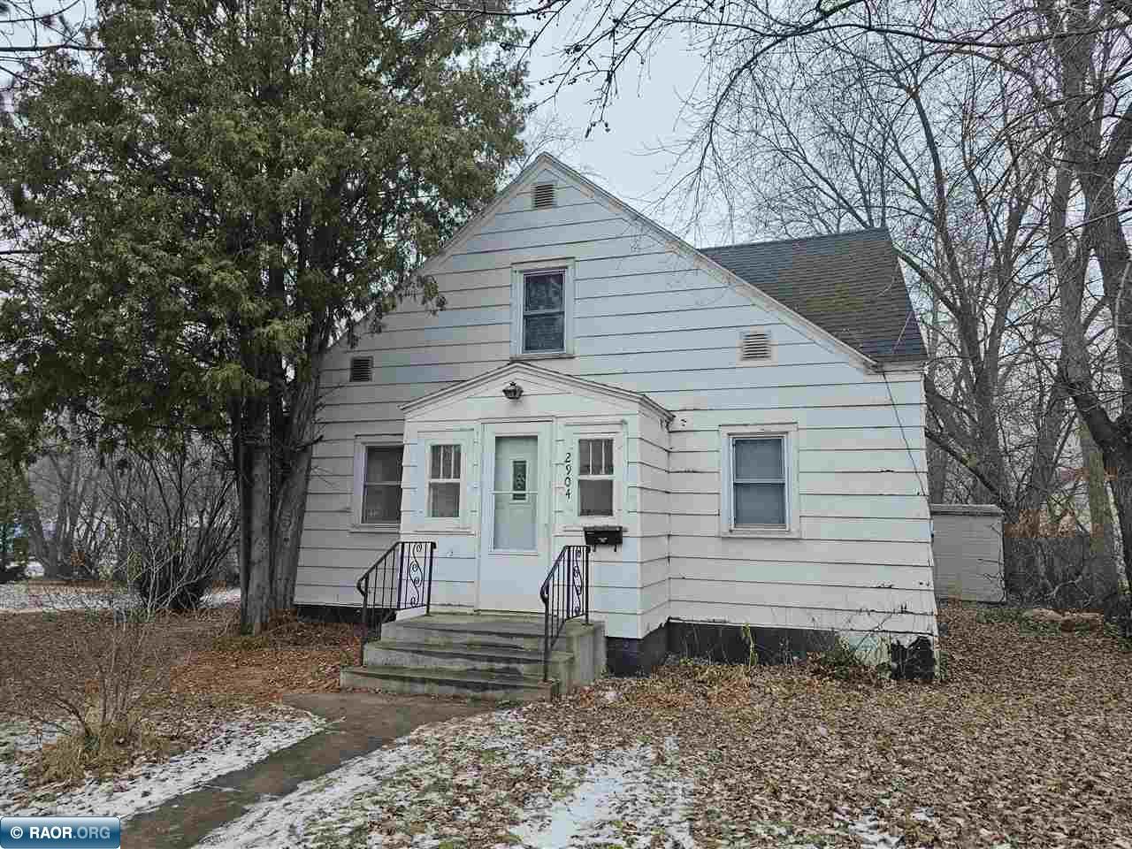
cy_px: 424
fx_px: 752
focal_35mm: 23
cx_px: 566
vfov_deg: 58.9
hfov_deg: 73.9
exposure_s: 1/180
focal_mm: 6.3
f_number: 1.7
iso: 64
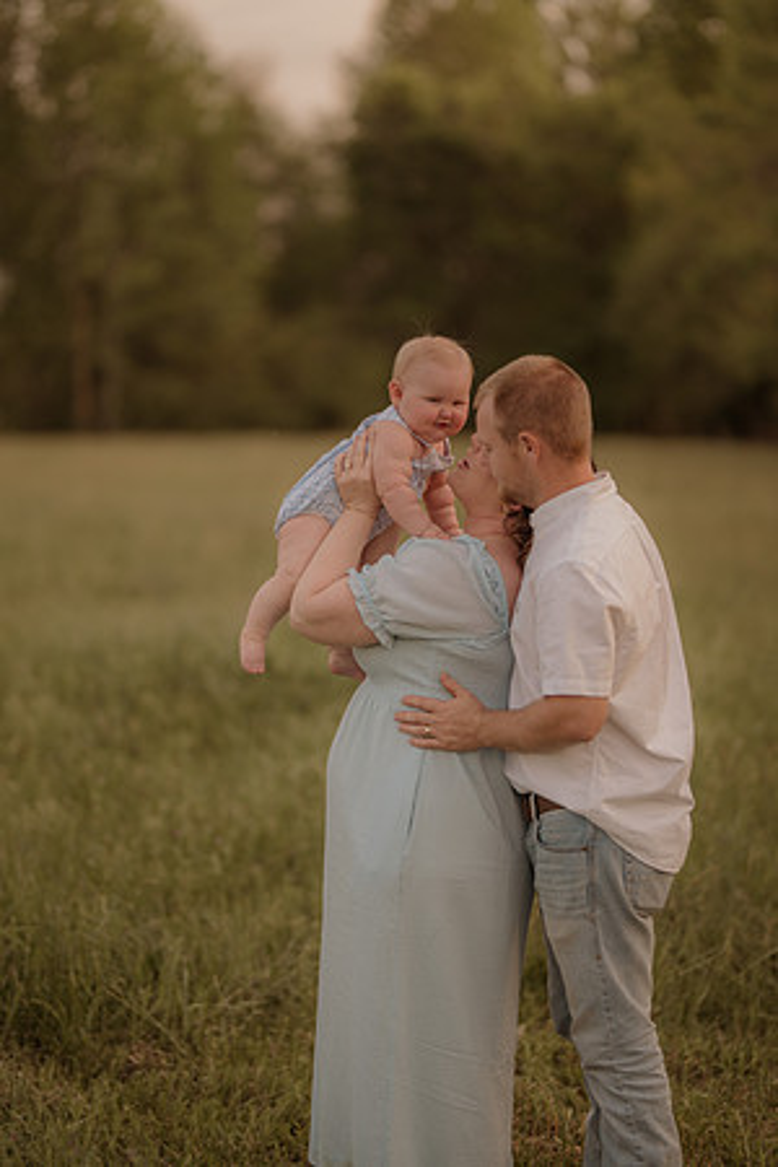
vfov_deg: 23.9
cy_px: 584
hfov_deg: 16.1
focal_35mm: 85
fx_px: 2755
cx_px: 389
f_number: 1.4
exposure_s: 1/800
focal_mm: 85
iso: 160
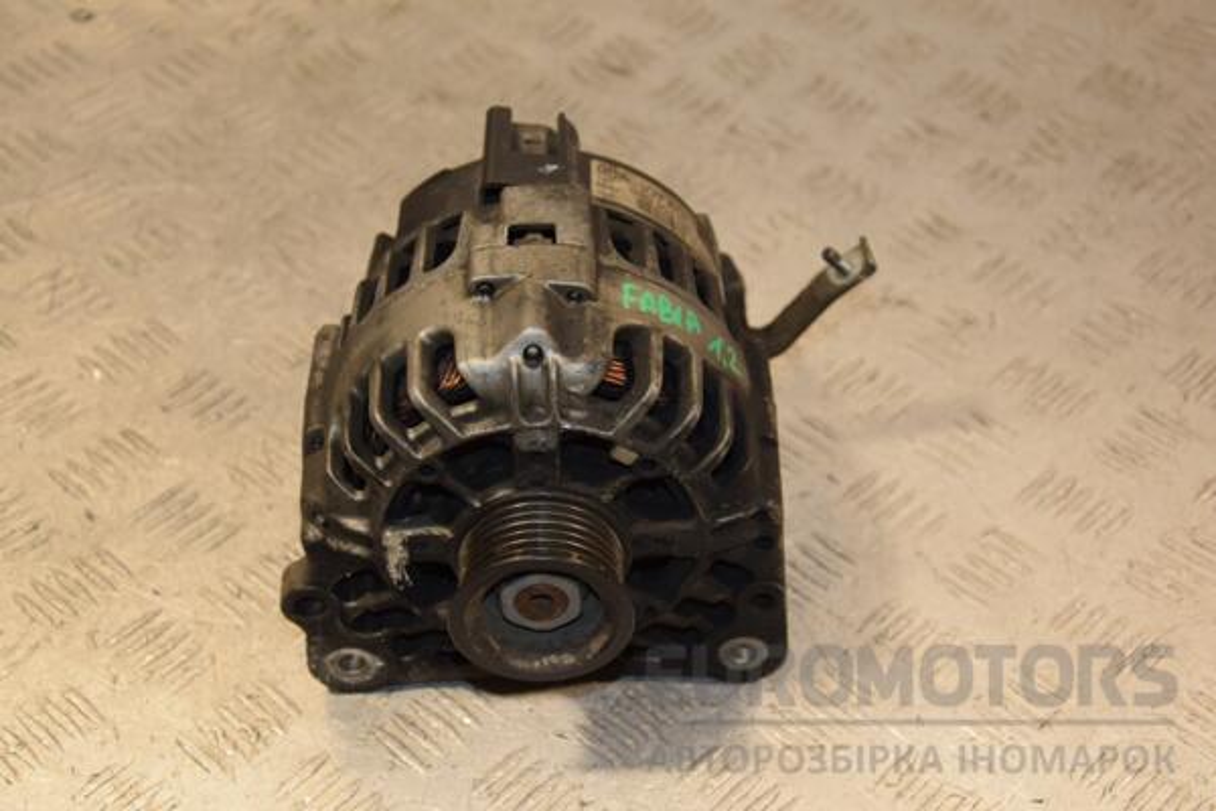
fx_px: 2128
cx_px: 608
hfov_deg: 31.9
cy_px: 406
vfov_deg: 21.6
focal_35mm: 63
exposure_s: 1/160
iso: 800
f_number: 4.8
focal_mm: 42
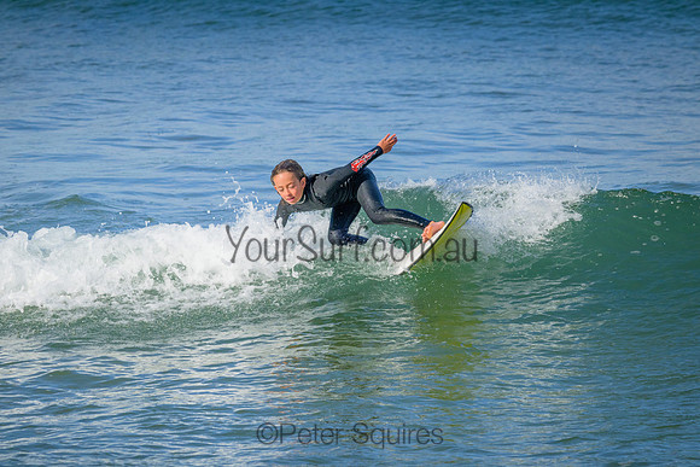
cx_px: 350
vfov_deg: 3.3
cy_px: 234
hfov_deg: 4.9
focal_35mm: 420
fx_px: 8168
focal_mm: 420
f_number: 11
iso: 1600
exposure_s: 1/1250
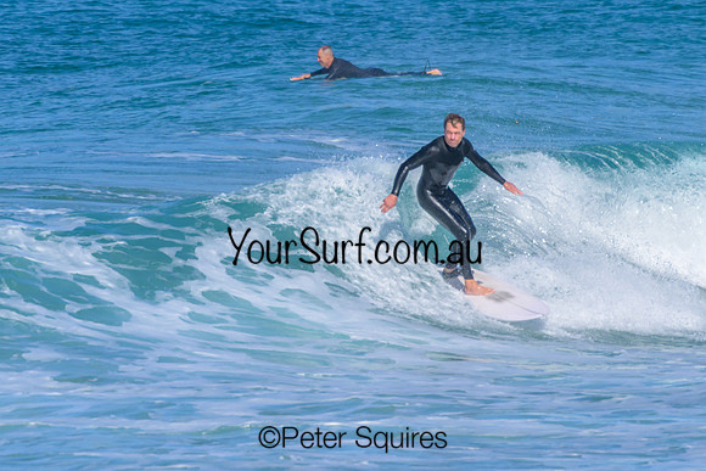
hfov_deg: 2.0
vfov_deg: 1.3
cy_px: 182
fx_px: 20143
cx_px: 419
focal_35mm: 1027
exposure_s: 1/2000
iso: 800
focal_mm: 750
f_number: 11
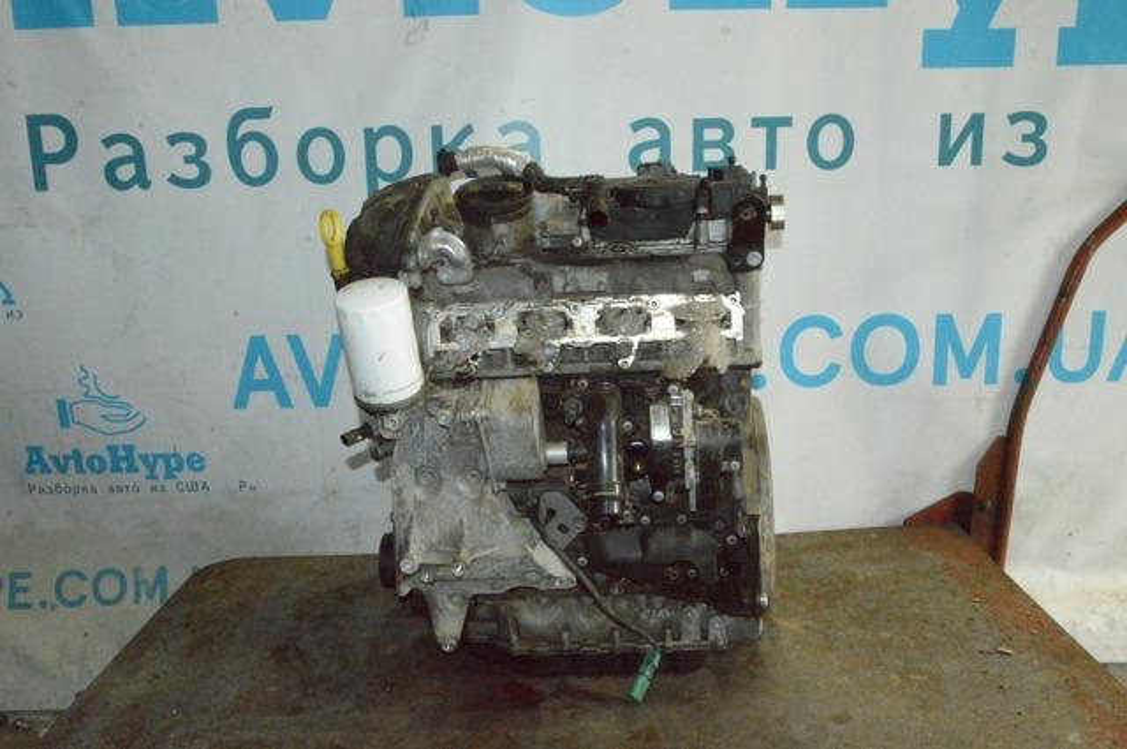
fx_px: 985
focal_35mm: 32
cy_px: 374
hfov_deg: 59.6
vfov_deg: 41.6
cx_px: 564
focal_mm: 21
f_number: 25
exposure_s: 1/50
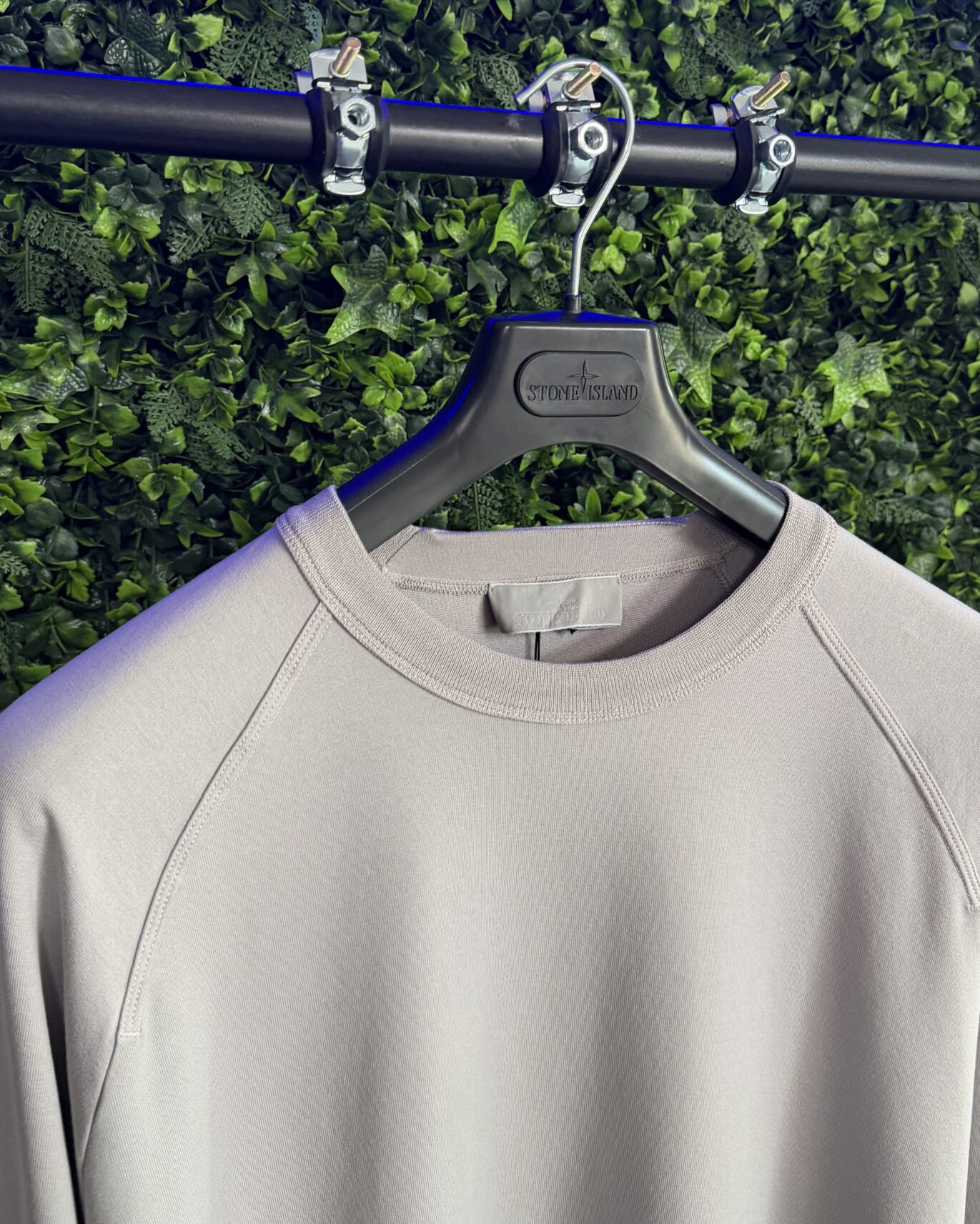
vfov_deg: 51.3
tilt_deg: -7.8
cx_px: 509
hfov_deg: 42.2
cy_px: 515
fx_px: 1269
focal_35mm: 35
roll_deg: -2.2
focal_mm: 6.76
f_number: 1.78
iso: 320
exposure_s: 1/50
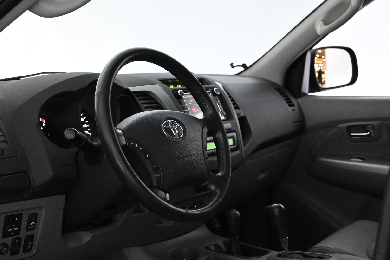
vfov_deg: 25.1
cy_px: 130
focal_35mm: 54
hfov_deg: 36.9
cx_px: 195
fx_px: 585
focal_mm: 36
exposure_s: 1/60
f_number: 5.3
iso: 7200
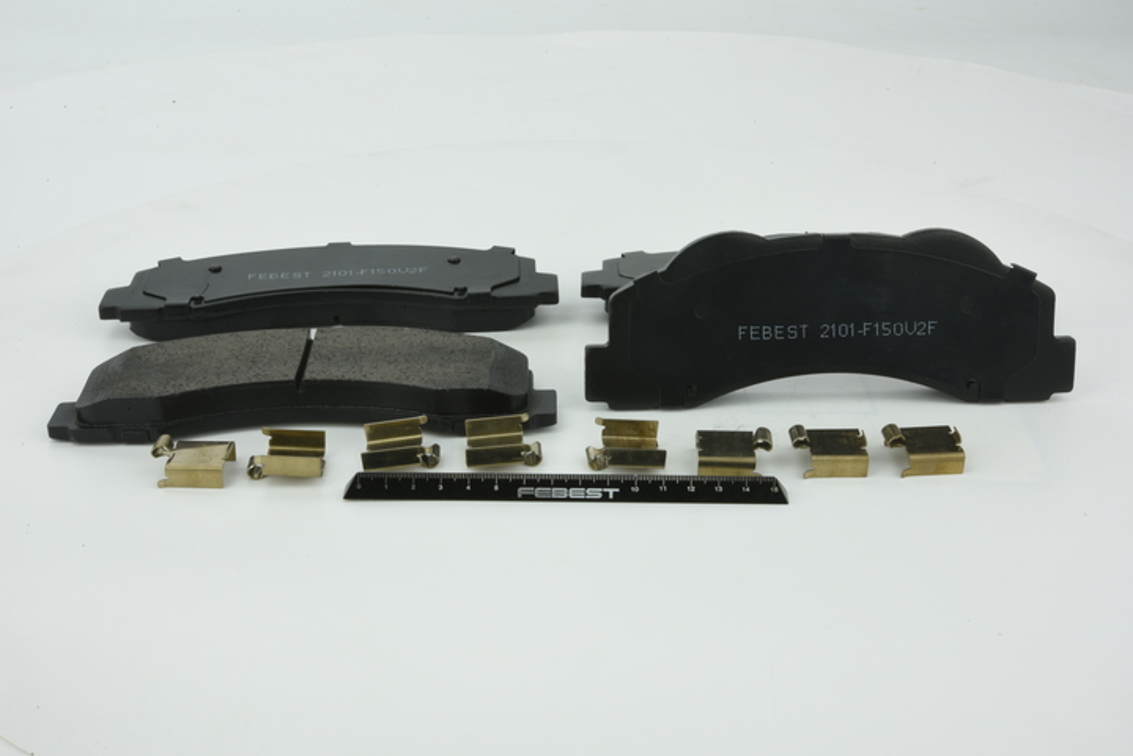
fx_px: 1888
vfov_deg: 22.6
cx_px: 566
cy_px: 378
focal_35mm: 60
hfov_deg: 33.4
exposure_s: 1/2.5
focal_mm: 60
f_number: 32
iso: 64
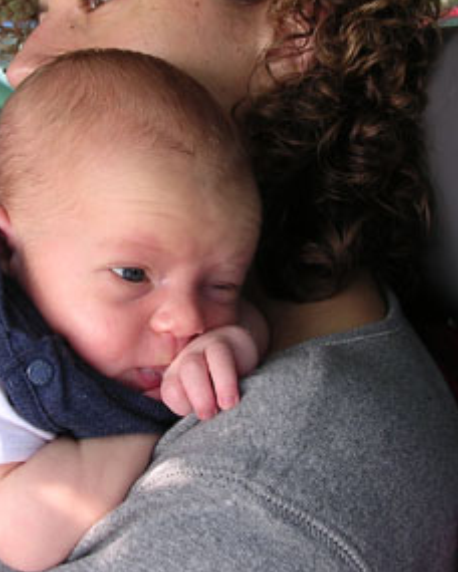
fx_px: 881
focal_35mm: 52
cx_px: 199
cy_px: 221
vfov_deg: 35.8
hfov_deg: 29.1
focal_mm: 5.8
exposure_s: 1/62.8
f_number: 2.8
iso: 100
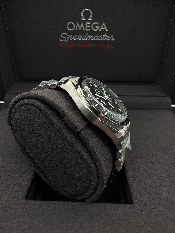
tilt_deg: -20.4
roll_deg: -0.3
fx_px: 169
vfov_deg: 69.4
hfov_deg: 54.9
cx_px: 88
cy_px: 116
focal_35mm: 25
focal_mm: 2.22
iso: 50
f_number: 2.2
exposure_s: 1/121
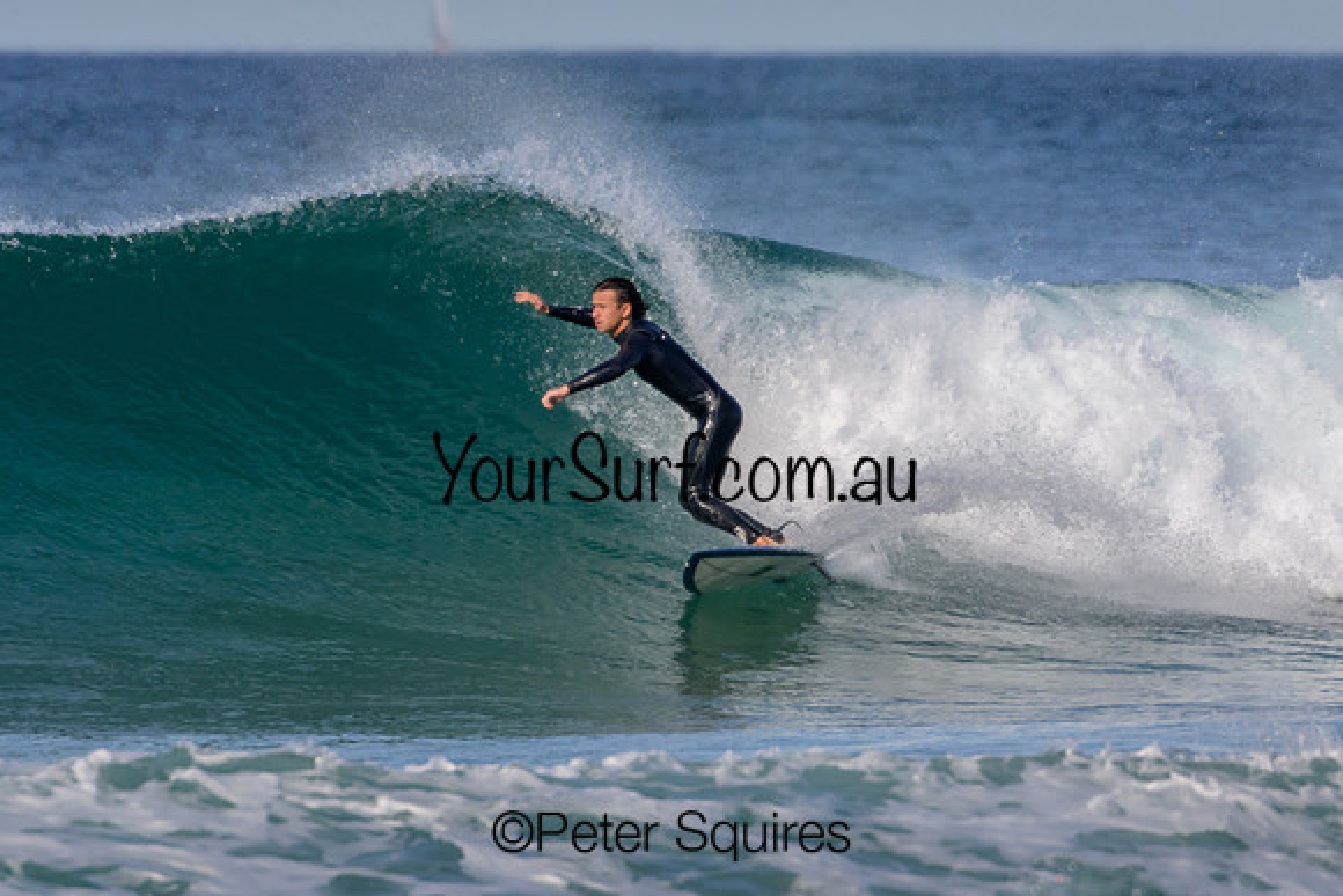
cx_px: 658
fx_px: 32149
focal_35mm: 862
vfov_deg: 1.6
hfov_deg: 2.4
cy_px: 387
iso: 900
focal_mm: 750
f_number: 11
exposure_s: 1/2000
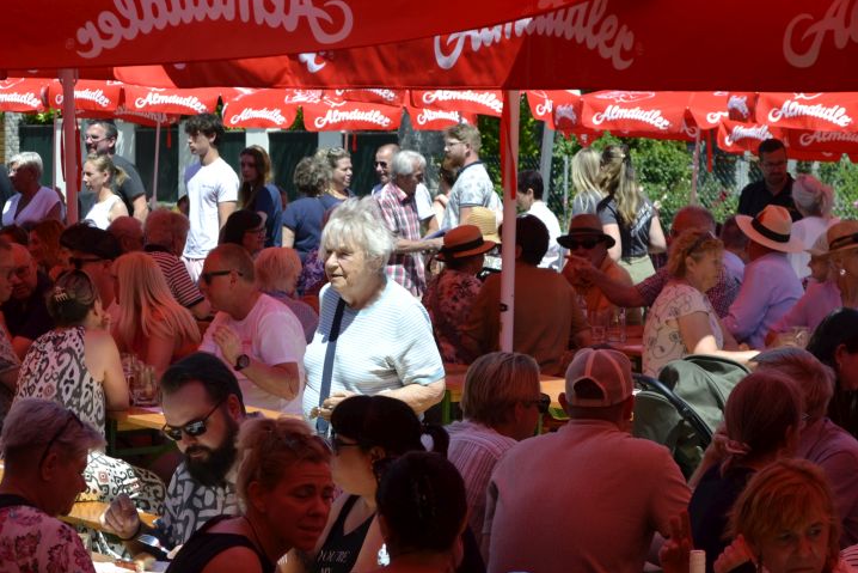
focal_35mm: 138
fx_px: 3286
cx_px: 372
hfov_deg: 14.9
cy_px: 364
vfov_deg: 10.0
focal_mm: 55
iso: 100
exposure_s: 1/250
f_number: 8
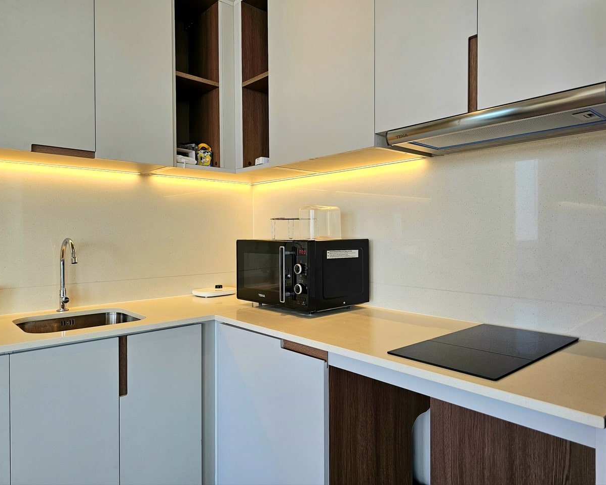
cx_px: 319
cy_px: 242
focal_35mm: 24
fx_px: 431
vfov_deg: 58.8
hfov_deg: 70.2
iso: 64
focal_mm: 6.3
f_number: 1.7
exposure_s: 1/182
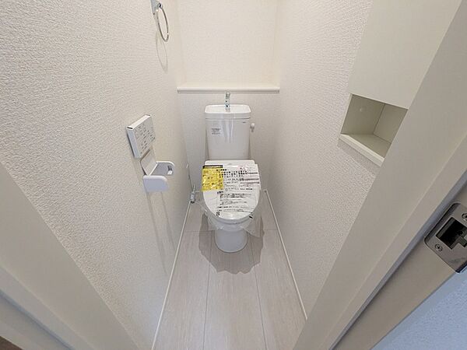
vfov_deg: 85.7
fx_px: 189
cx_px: 234
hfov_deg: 102.1
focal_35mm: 14
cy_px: 175
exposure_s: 1/120
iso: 466
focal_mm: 1.83
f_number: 2.2
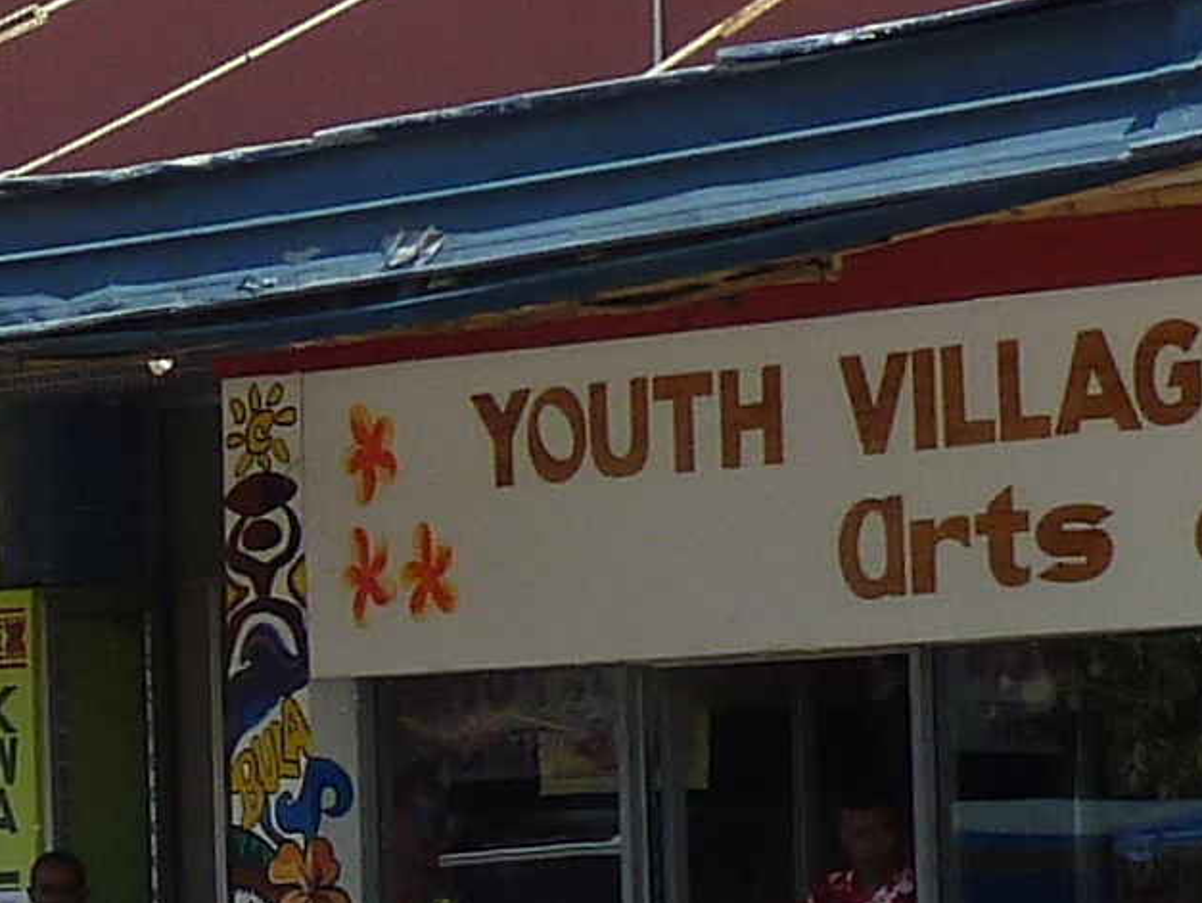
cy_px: 631
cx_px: -1260
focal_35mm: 255
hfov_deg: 7.4
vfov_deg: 5.8
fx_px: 8860
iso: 80
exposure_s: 1/400
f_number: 4
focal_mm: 6.5
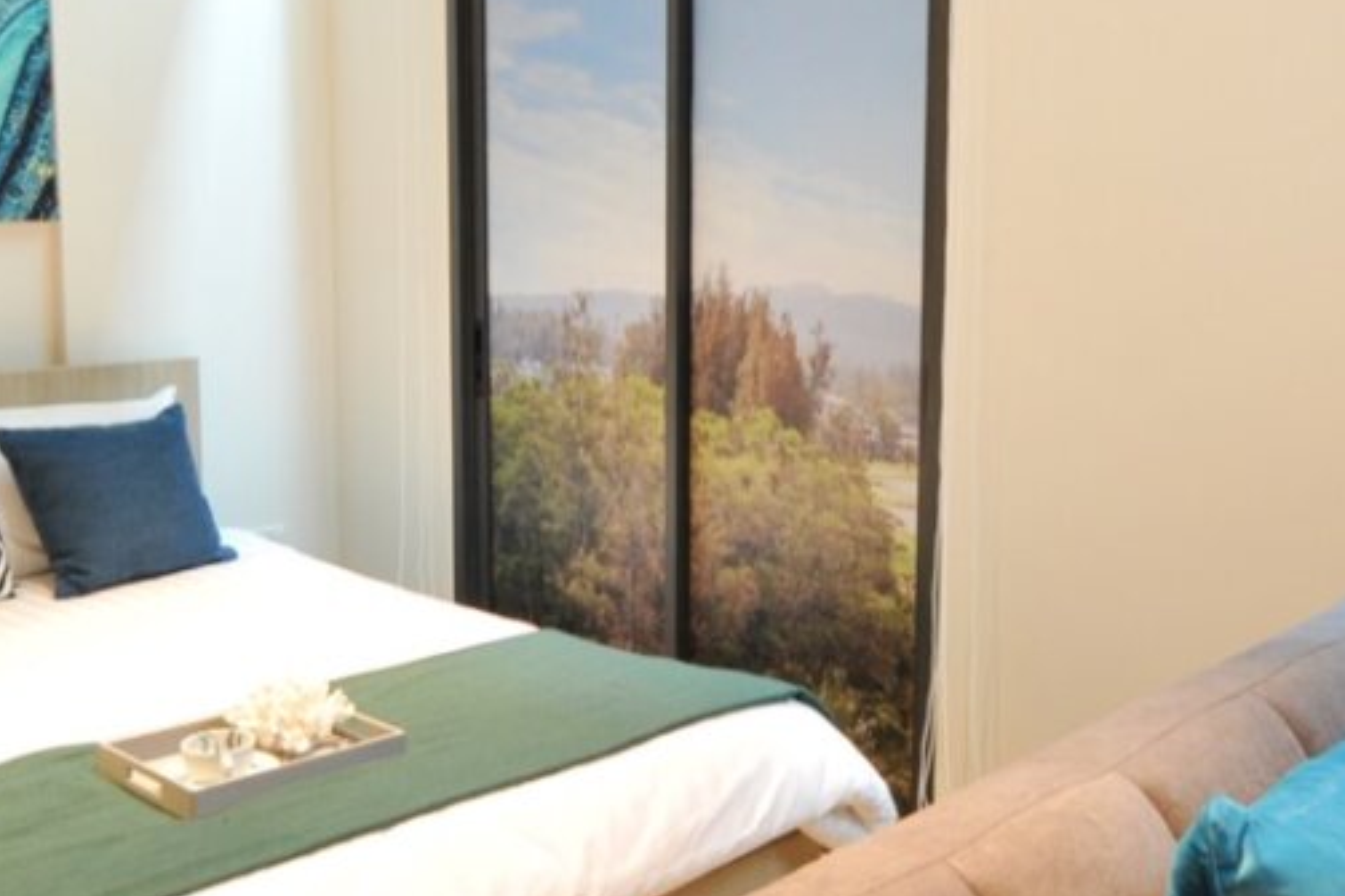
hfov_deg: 45.2
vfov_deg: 31.1
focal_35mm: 43
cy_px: 361
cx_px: 809
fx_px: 1606
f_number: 6.3
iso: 640
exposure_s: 1/5
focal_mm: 16
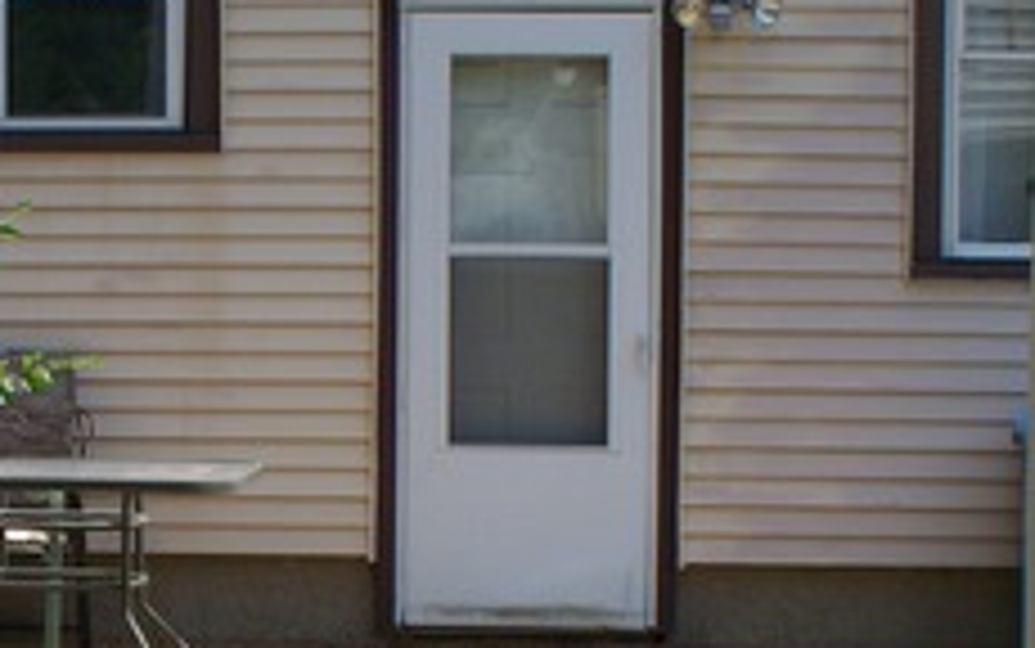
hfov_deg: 19.3
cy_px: 477
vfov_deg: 12.3
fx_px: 2991
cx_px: 104
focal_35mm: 106
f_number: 5
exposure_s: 1/320
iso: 64
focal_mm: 7.54
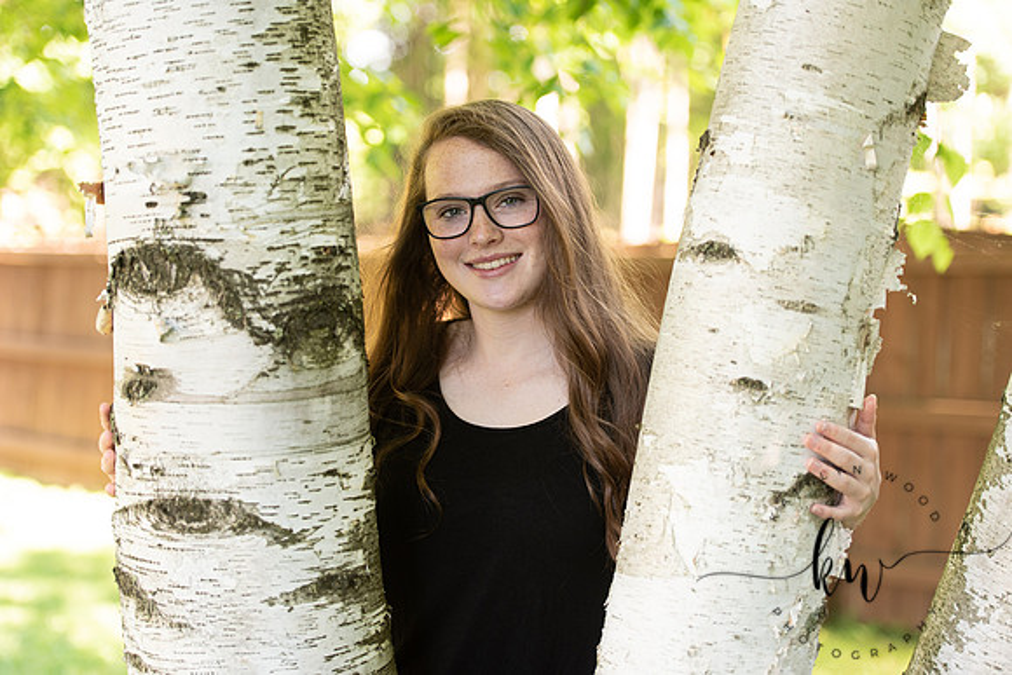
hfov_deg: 26.0
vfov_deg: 17.5
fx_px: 2193
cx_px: 506
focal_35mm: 78
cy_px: 338
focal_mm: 78
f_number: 2.8
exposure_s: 1/200
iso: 400
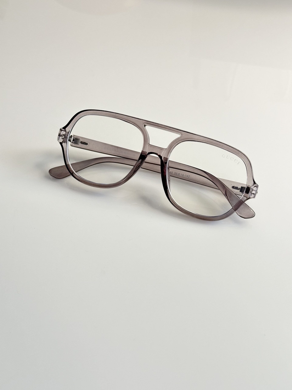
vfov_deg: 39.7
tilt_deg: -48.9
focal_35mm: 48
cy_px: 195
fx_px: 540
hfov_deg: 30.3
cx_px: 146
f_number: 1.78
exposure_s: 1/50
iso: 64
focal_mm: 6.86
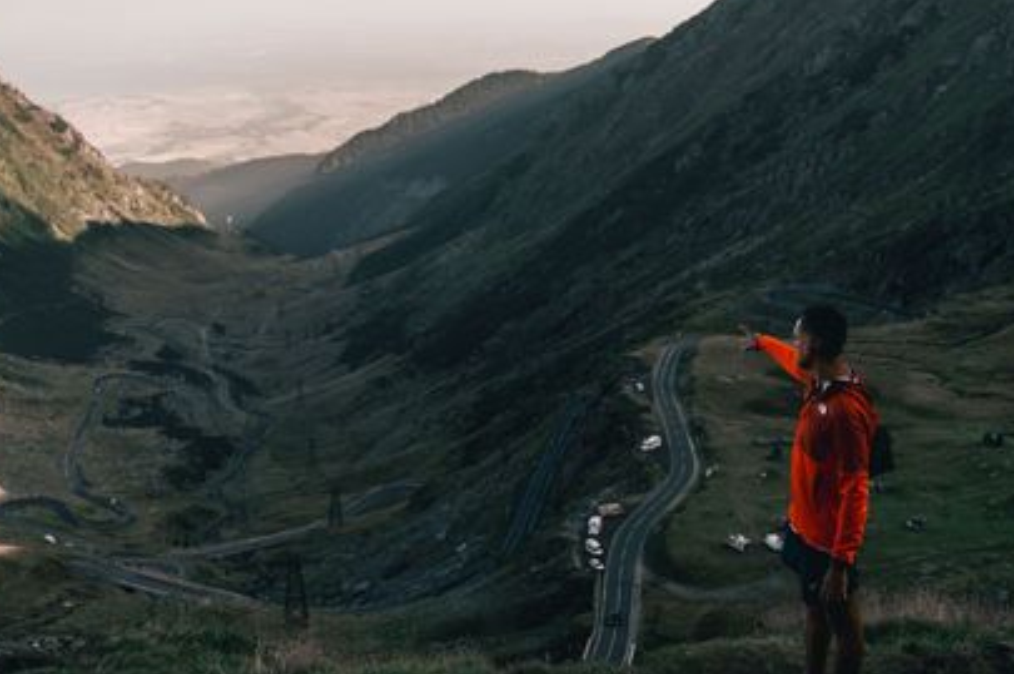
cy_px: 224
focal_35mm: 45
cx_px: 559
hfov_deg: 43.6
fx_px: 1266
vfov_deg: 29.6
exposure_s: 1/250
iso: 400
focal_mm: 28
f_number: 2.8
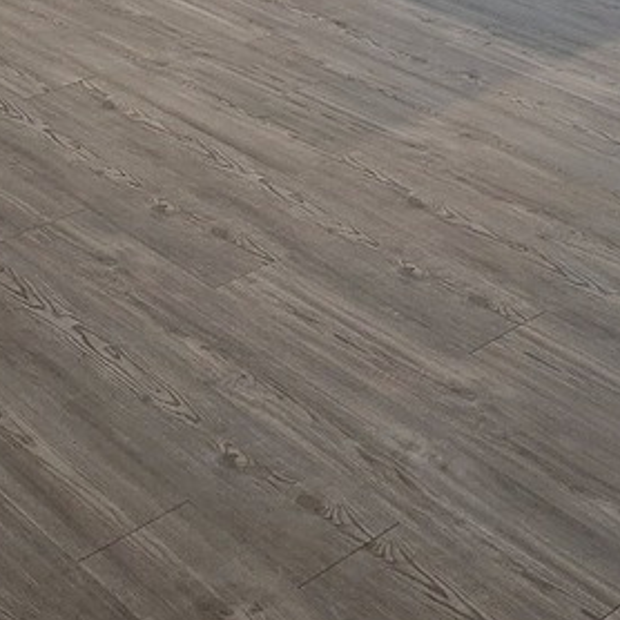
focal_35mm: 79
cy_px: -176
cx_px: 299
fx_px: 1601
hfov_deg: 21.9
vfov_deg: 20.2
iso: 250
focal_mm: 5.4
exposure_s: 1/120
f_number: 1.8
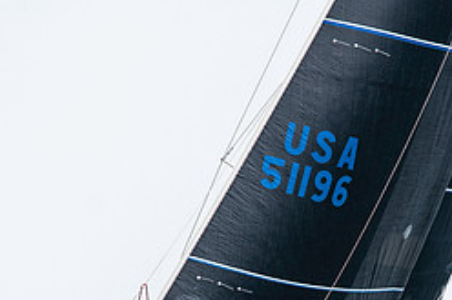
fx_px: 14253
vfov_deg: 1.2
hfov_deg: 1.8
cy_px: 334
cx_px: 392
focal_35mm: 1136
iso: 400
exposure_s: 1/1250
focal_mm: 300
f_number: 5.6
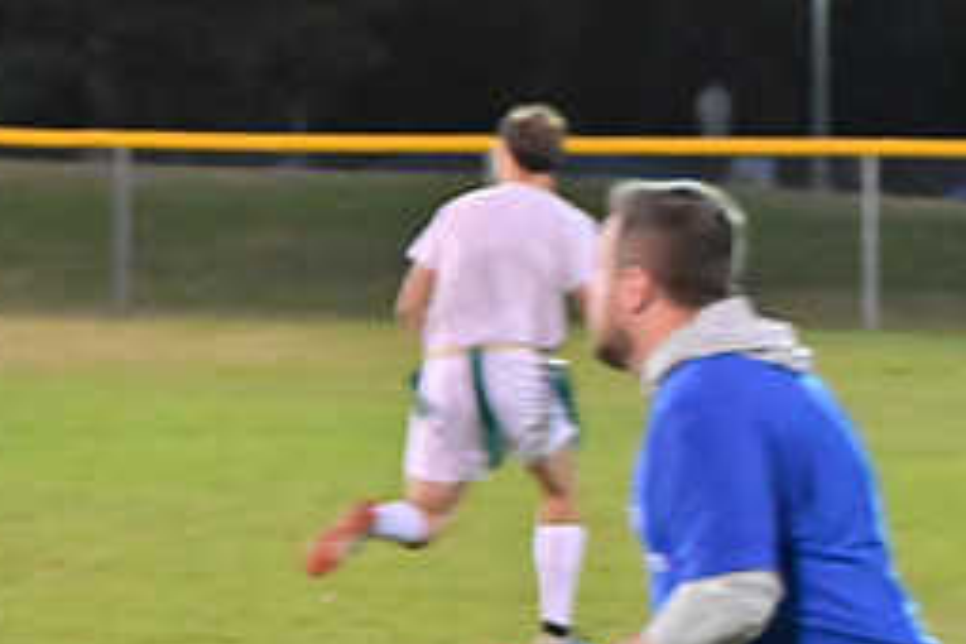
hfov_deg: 5.8
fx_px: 9579
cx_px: 163
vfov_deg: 3.9
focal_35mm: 357
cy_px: 305
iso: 6400
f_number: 4
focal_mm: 105
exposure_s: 1/250
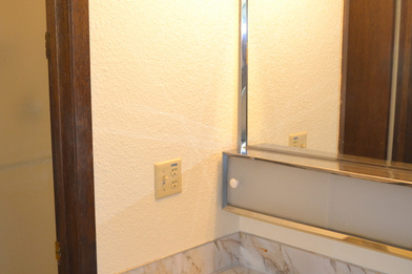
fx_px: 561
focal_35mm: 49
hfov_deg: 39.9
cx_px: 142
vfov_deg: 27.4
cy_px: 165
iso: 640
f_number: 3.8
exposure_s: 1/60
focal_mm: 20
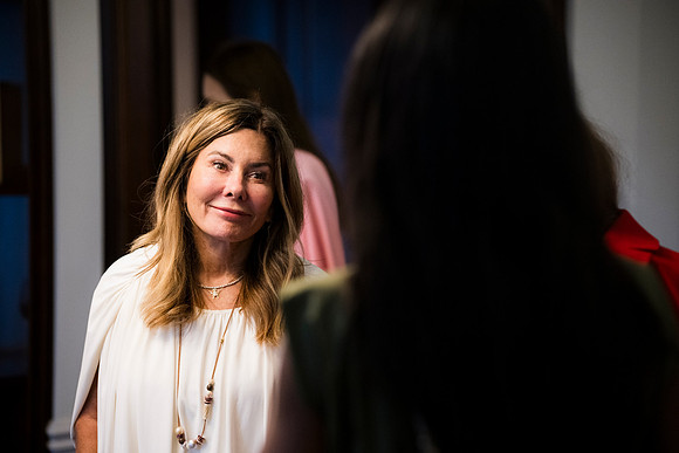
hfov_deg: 20.6
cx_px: 340
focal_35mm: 99
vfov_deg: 13.8
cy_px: 226
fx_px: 1868
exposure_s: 1/160
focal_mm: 99
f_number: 3.2
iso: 3600
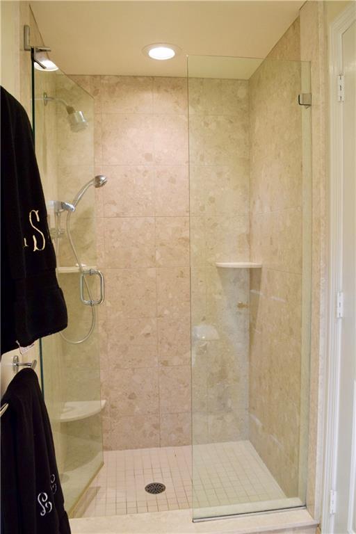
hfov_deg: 47.9
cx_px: 178
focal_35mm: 27
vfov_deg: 67.4
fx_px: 400
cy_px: 267
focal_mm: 18
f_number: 5.6
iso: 1600
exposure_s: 1/125
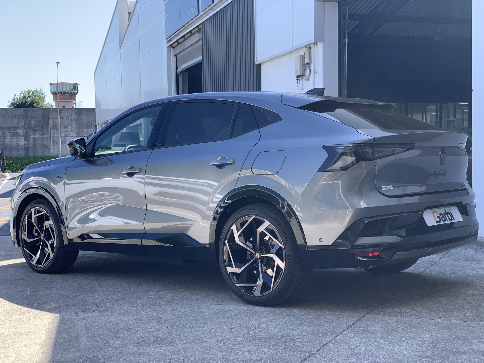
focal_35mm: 52
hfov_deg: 36.8
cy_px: 182
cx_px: 242
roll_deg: +0.8
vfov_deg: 28.0
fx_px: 727
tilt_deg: -1.6
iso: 16
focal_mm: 6
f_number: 2.4
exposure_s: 1/224
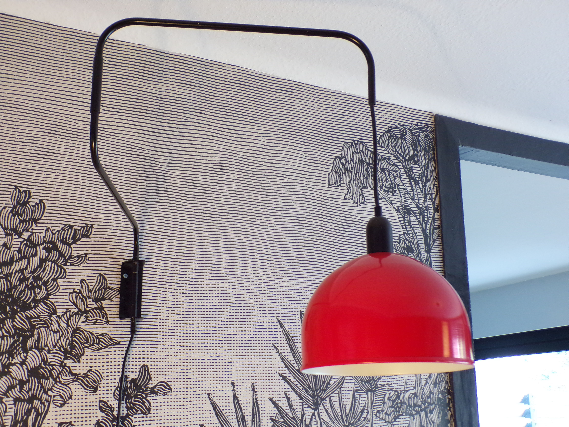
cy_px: 214
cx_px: 284
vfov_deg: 34.3
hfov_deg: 44.8
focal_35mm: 42
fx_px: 690
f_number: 3.4
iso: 234
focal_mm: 7.6
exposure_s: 1/17
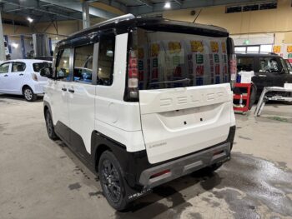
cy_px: 110
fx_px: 219
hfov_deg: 67.3
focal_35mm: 26
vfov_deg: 53.1
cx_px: 146
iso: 100
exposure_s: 1/50
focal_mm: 5.96
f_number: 1.6
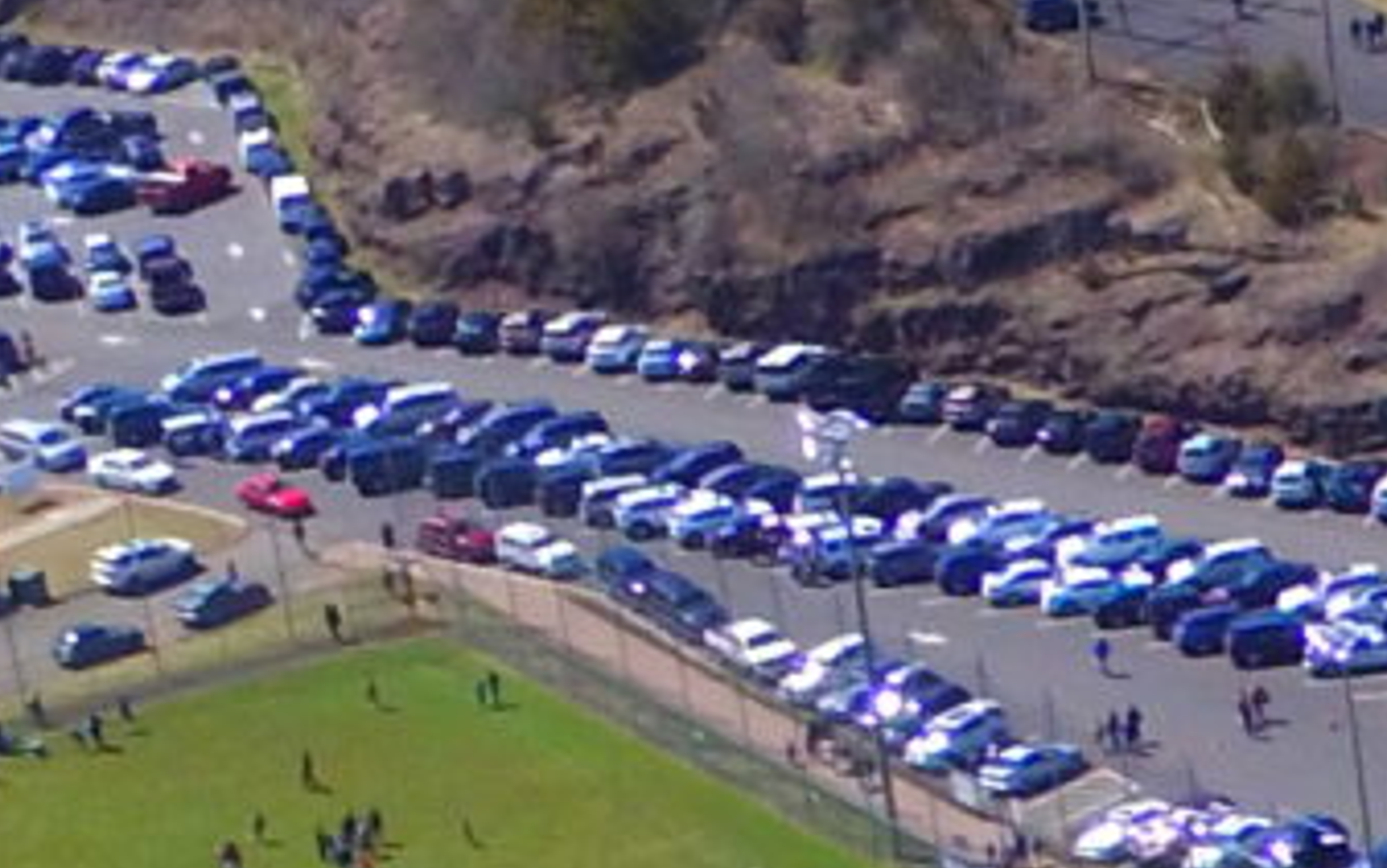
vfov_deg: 7.5
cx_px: 2910
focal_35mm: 161
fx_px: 6089
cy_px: 2316
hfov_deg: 11.5
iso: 100
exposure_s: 1/944
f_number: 2.8
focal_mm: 3.61
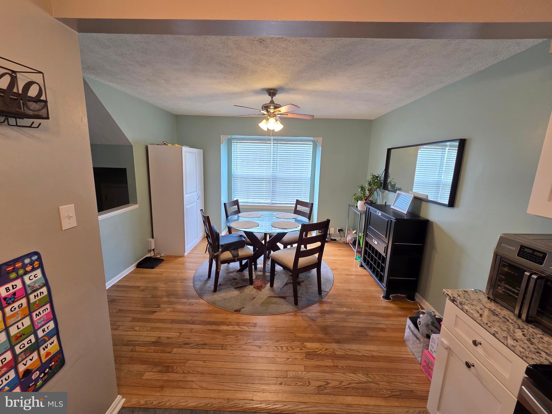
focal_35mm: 13
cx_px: 276
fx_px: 207
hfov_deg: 106.2
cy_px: 207
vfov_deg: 89.9
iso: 160
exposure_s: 1/60
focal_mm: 2.2
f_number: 2.2
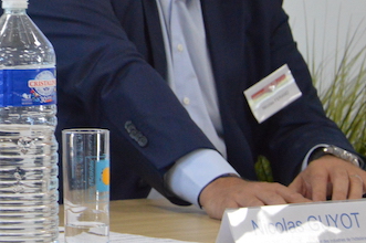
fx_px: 2580
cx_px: -10
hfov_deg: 8.1
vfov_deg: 5.4
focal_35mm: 254
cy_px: -13
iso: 2200
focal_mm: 70
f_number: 5.3
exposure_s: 1/125
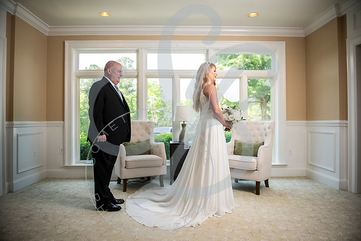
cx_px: 180
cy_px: 120
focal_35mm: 24
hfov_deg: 73.4
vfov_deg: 52.9
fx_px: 242
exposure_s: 1/160
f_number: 2.8
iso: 100
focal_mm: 24
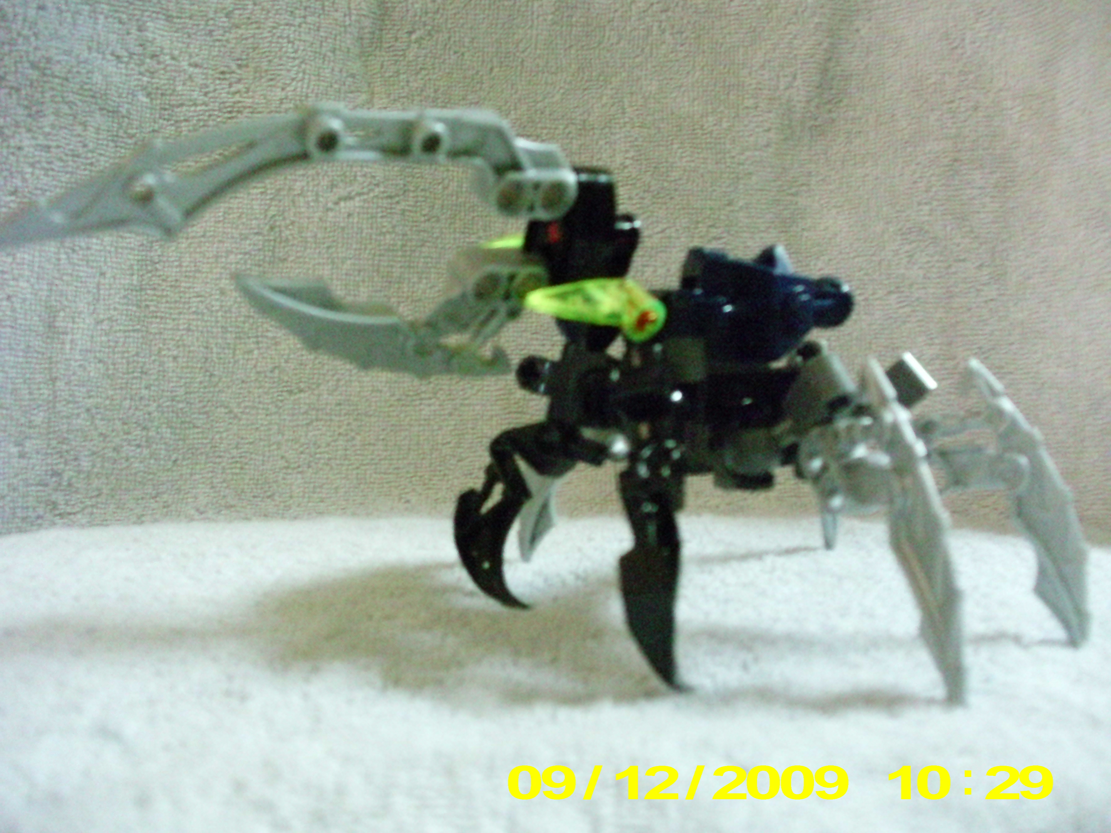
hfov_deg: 49.0
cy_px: 416
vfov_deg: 37.7
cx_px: 556
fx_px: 1220
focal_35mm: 38
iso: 1600
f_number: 3.1
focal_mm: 6.3
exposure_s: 1/14
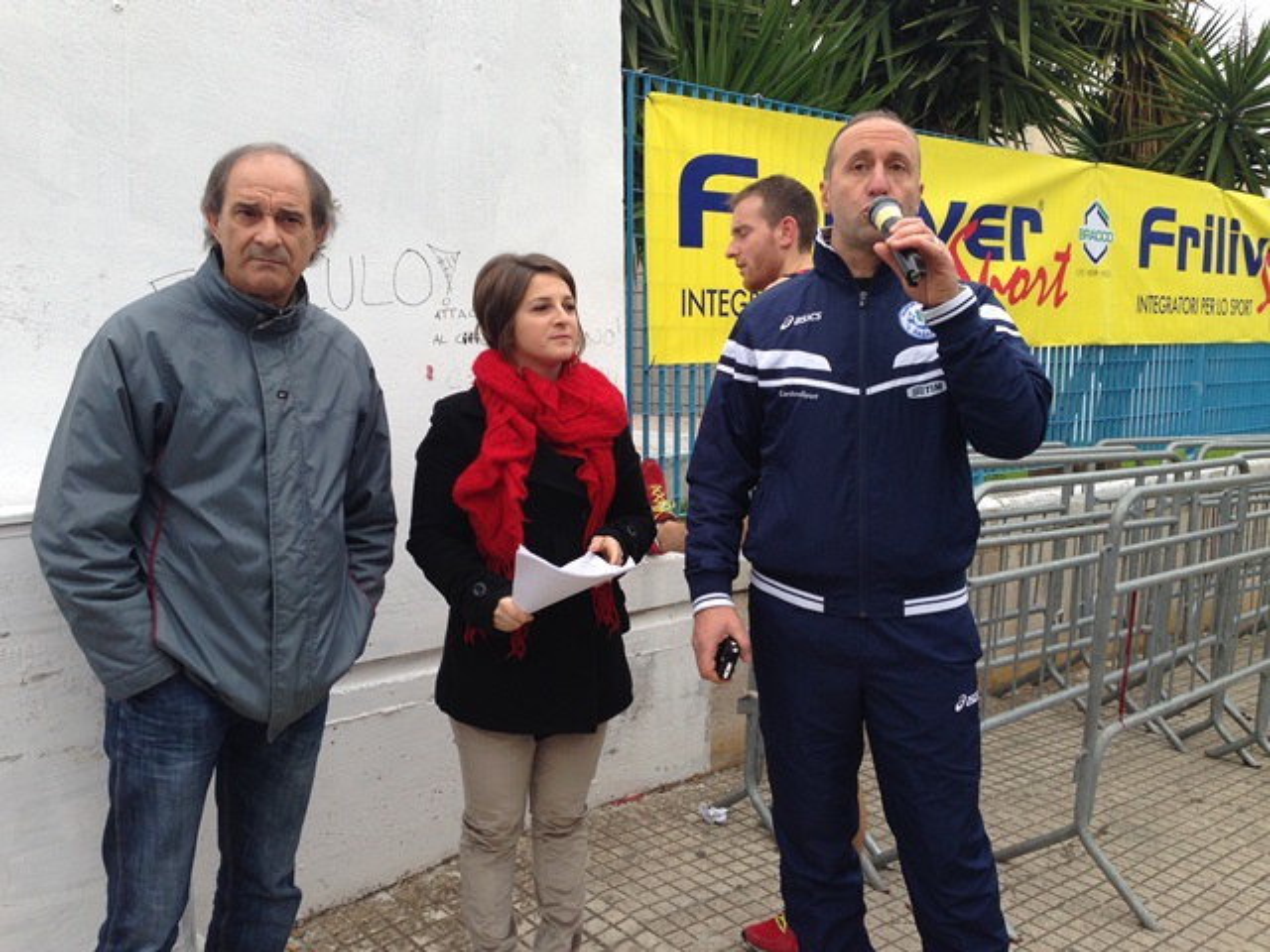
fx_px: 1211
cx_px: 635
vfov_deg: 42.9
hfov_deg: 55.4
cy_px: 476
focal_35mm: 33
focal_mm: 4.12
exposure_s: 1/198
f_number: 2.4
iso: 50
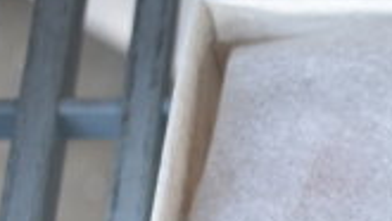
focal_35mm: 174
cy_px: 434
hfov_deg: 11.8
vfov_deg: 6.8
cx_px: 599
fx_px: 1809
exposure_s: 1/50
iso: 360
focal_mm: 30
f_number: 4.2
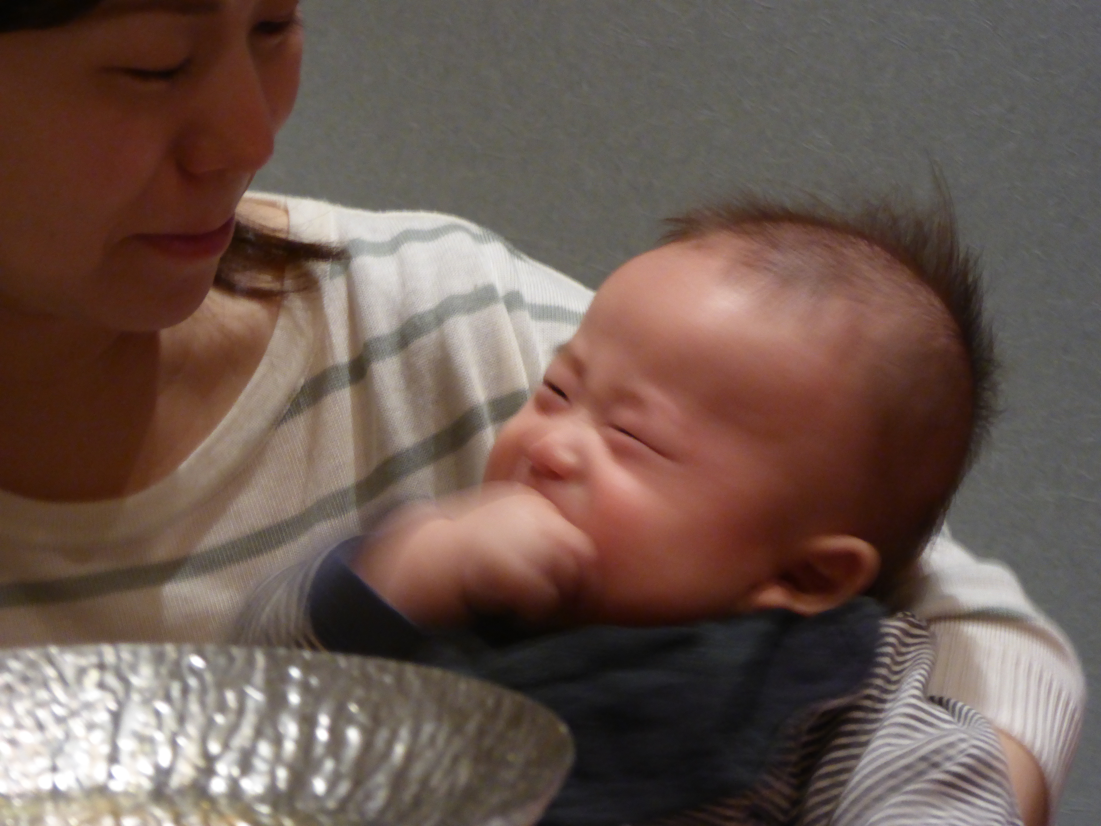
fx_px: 3658
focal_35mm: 115
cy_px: 413
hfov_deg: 17.1
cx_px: 550
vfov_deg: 12.9
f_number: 5.1
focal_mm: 20.6
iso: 640
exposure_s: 1/5
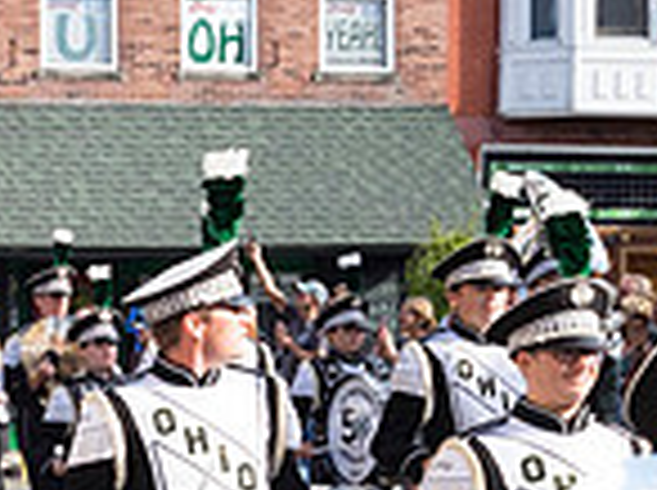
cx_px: -490
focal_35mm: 157
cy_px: 573
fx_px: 2975
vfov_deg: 9.3
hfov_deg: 11.7
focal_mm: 27
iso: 400
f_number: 7.1
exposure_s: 1/320
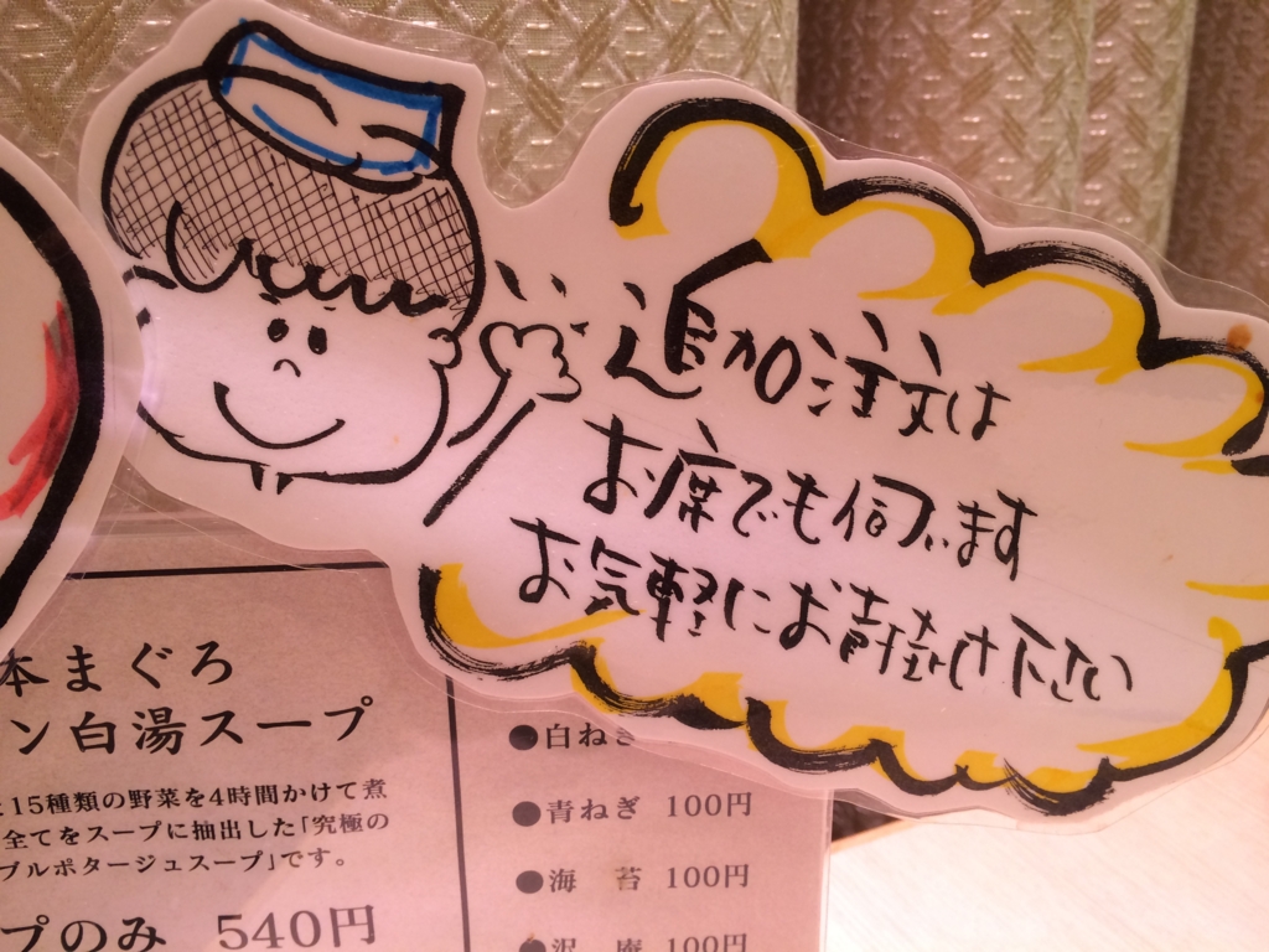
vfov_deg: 48.2
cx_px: 634
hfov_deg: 61.7
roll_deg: -0.5
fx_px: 1063
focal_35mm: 29
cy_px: 476
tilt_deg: -19.9
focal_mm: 4.15
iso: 80
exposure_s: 1/30
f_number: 2.2
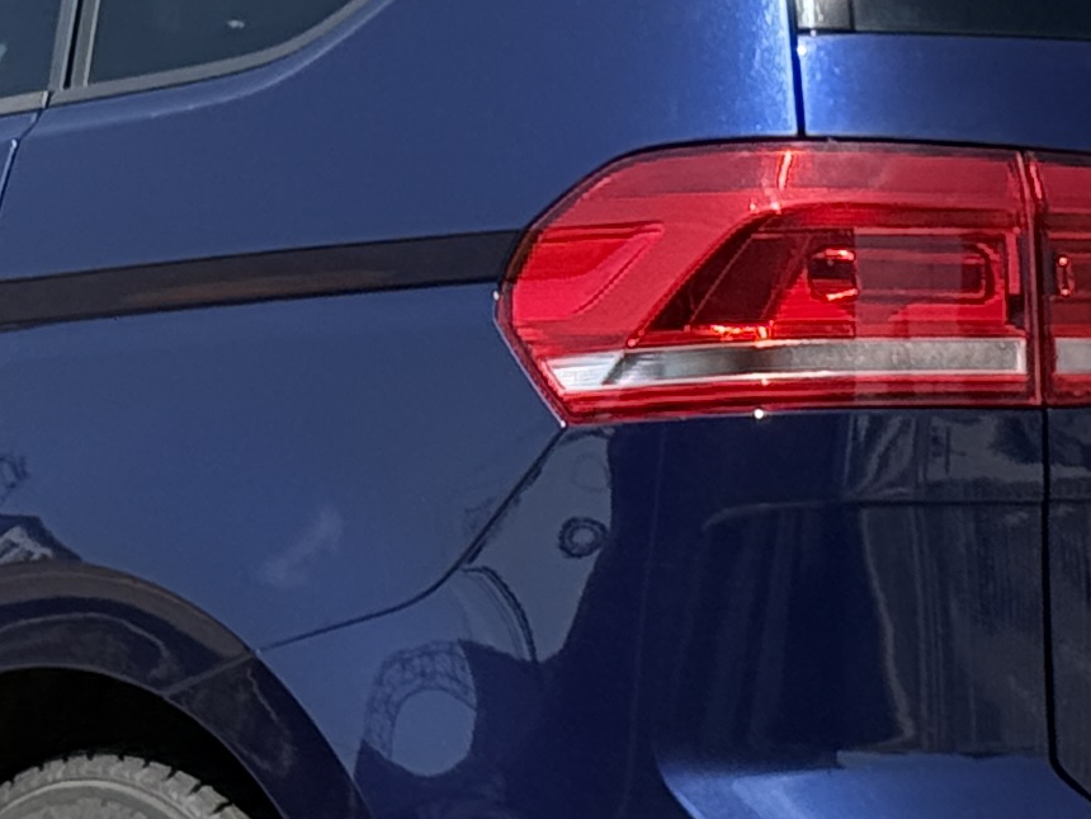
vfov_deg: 6.6
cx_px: 344
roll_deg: +0.3
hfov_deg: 8.8
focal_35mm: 225
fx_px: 7091
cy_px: 405
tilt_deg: +2.3
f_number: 1.78
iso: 80
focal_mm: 6.76
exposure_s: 1/3891
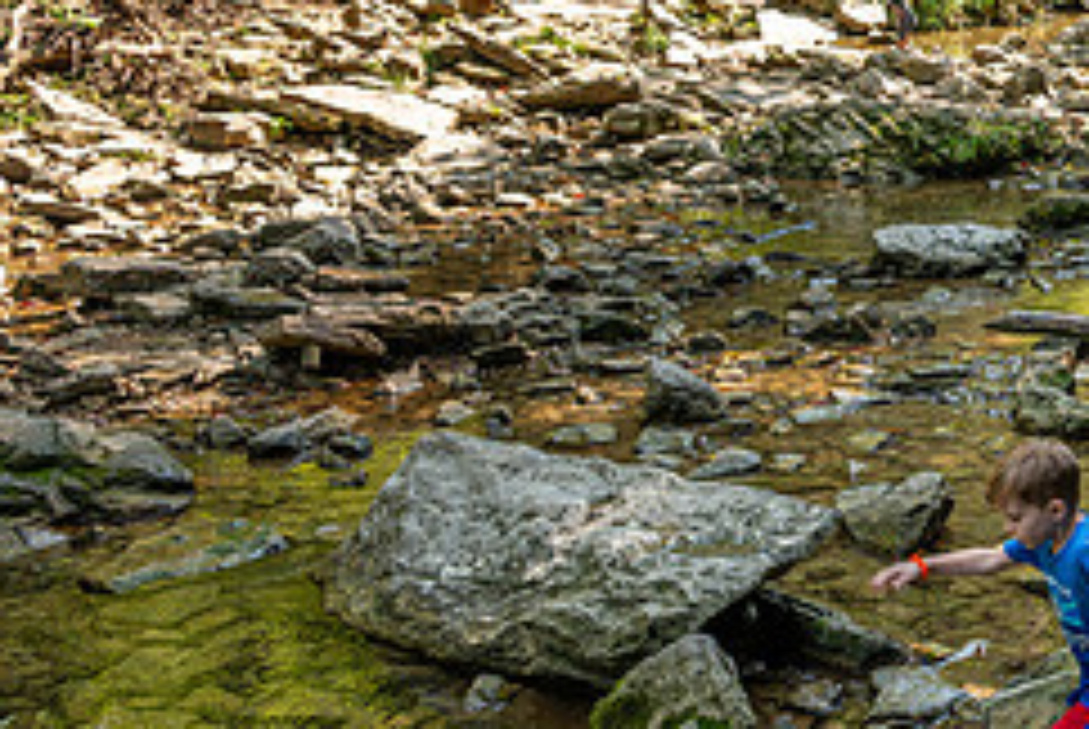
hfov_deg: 28.4
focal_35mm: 67
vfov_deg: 20.3
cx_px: 1066
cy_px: 214
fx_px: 2029
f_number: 5
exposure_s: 1/160
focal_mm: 28
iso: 200
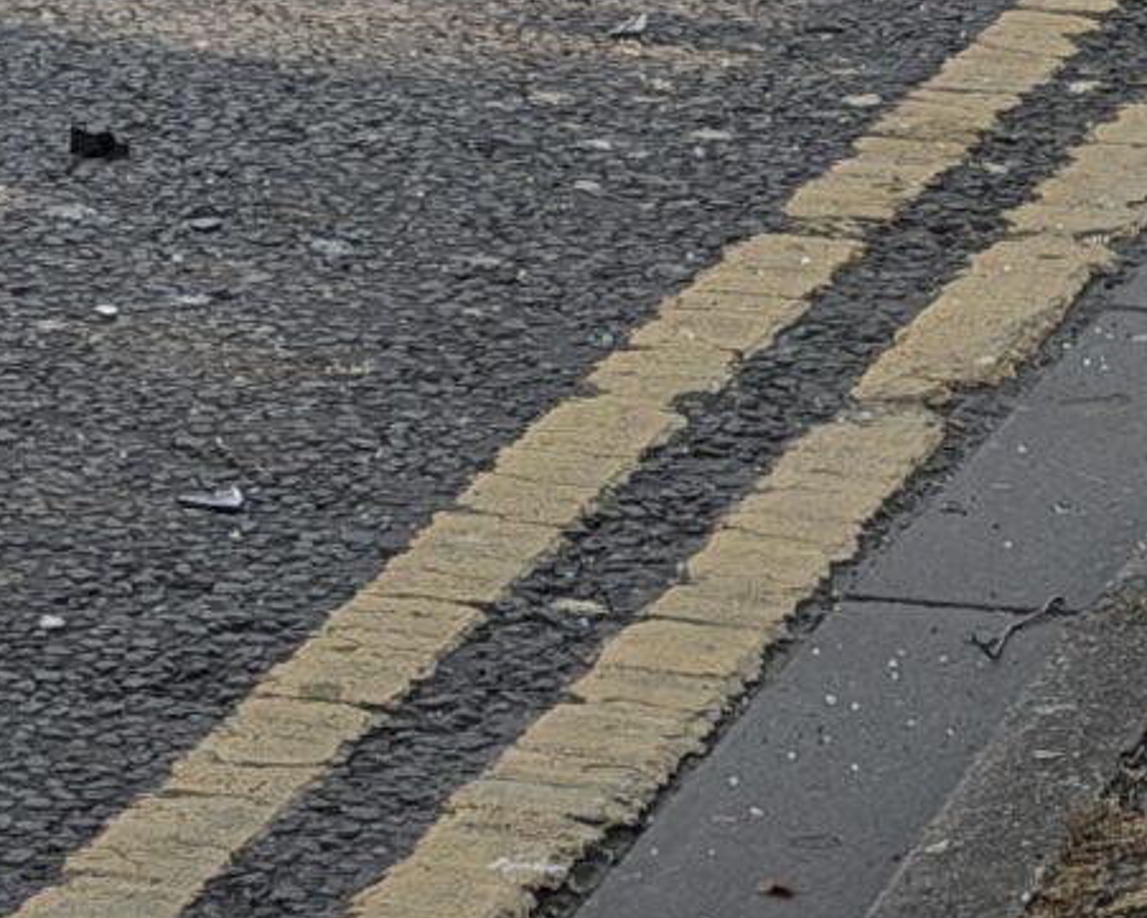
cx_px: 28
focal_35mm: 266
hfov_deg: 7.2
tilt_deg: -0.5
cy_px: -1292
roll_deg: +2.0
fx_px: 9032
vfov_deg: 5.6
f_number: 1.78
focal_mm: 6.76
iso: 64
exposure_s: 1/1795
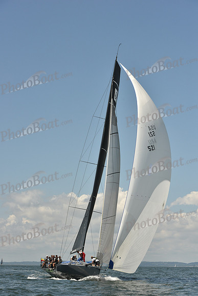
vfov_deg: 28.8
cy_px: 148
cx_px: 99
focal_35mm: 70
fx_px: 577
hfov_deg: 19.5
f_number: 10
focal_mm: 70
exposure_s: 1/1250
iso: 320
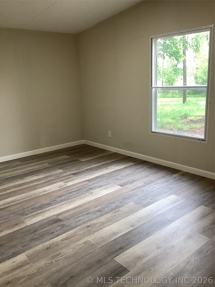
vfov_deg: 58.4
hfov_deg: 45.4
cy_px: 144
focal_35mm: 31
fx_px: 257
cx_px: 108
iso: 125
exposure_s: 1/60
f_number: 2.4
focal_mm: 3.3
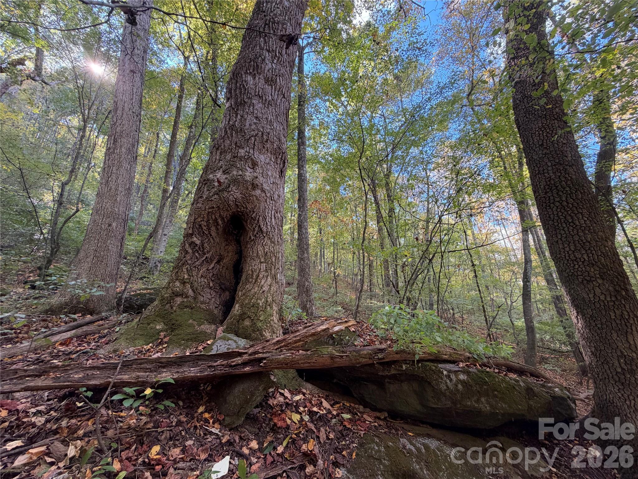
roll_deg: +2.9
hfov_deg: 102.1
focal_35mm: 14
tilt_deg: +20.2
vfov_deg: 85.7
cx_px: 319
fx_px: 258
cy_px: 240
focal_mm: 2.22
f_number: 2.2
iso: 200
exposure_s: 1/121
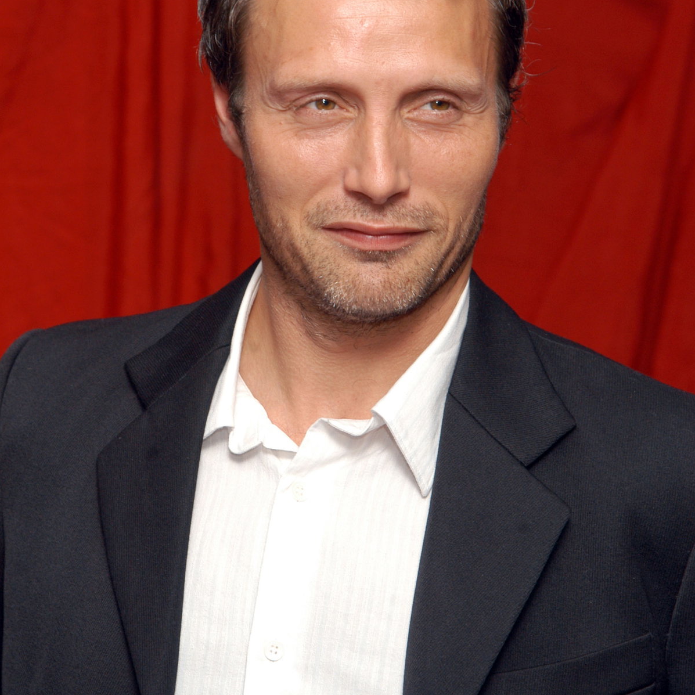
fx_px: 3694
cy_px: 337
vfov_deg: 10.7
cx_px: 348
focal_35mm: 163
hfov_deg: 10.7
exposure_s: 1/160
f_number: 5.6
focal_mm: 85
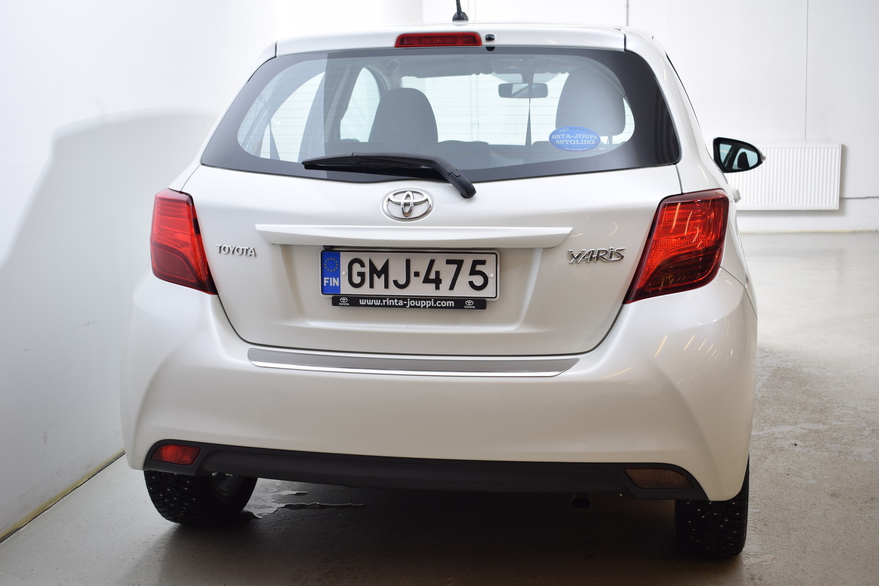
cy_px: 293
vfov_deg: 28.9
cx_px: 440
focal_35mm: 46
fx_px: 1135
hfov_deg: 42.3
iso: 200
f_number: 5
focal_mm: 31
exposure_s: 1/100
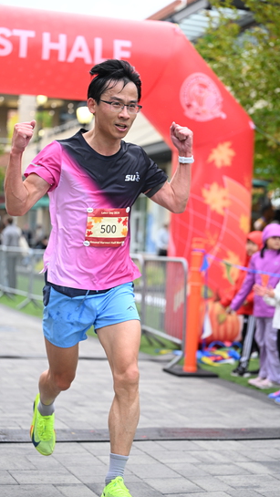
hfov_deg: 16.3
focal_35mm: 74
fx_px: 976
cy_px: 247
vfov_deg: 28.6
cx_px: 140
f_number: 2.8
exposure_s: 1/1600
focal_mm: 70
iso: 1250
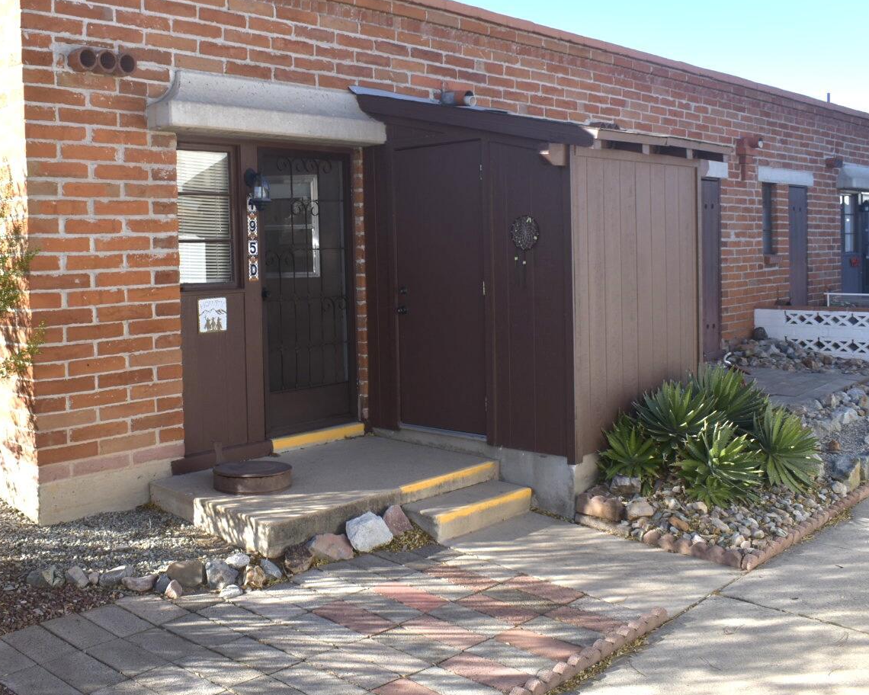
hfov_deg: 50.1
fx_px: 926
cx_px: 376
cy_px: 293
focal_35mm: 36
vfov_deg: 41.0
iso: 100
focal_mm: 18
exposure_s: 1/200
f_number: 6.3
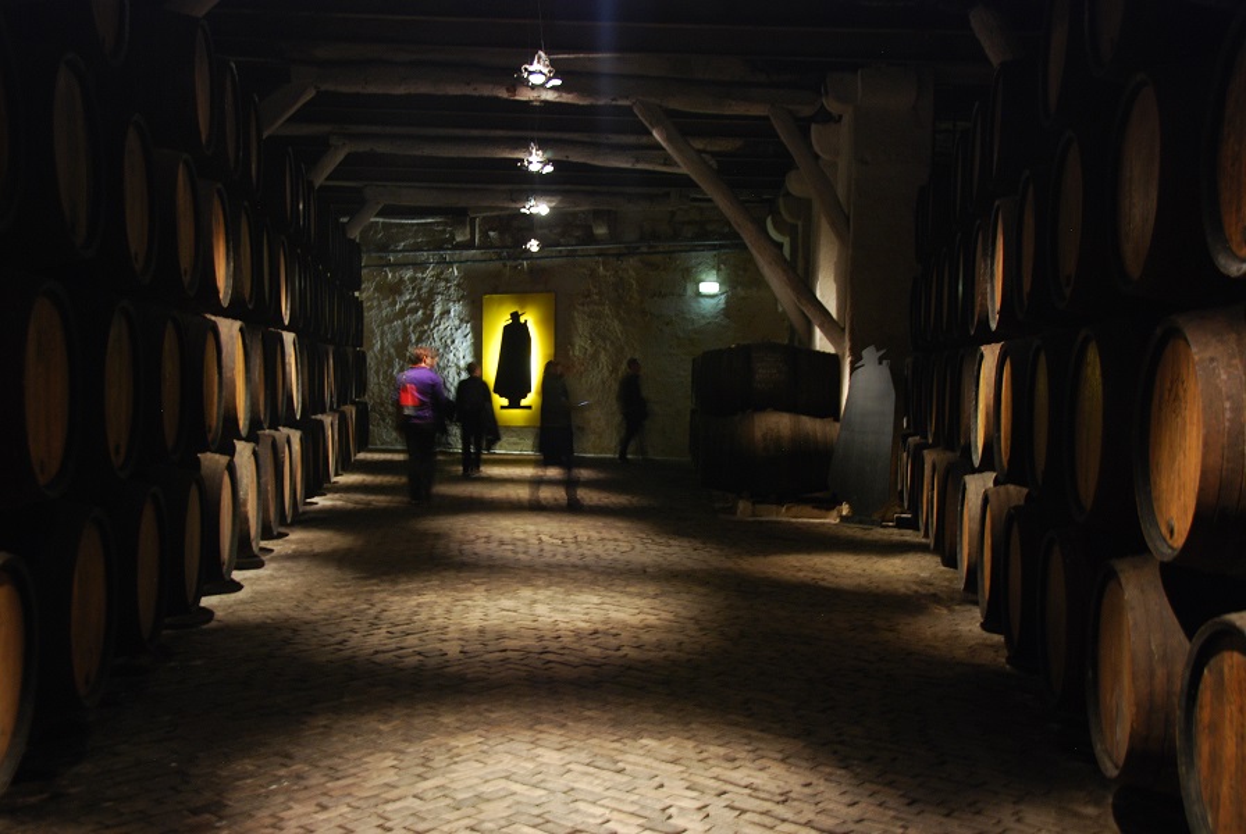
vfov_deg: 33.1
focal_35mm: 40
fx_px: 1404
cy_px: 417
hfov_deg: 47.9
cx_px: 623
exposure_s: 1/1.3
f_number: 4
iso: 400
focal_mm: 27
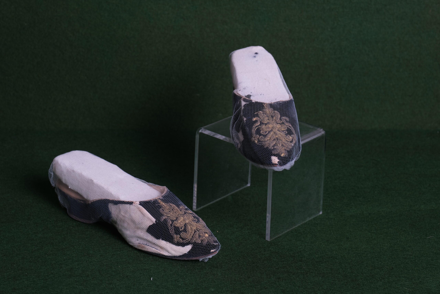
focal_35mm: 83
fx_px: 1014
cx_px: 220
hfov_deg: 24.5
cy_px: 147
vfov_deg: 16.5
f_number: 7.1
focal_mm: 55
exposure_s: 1/100
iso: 320
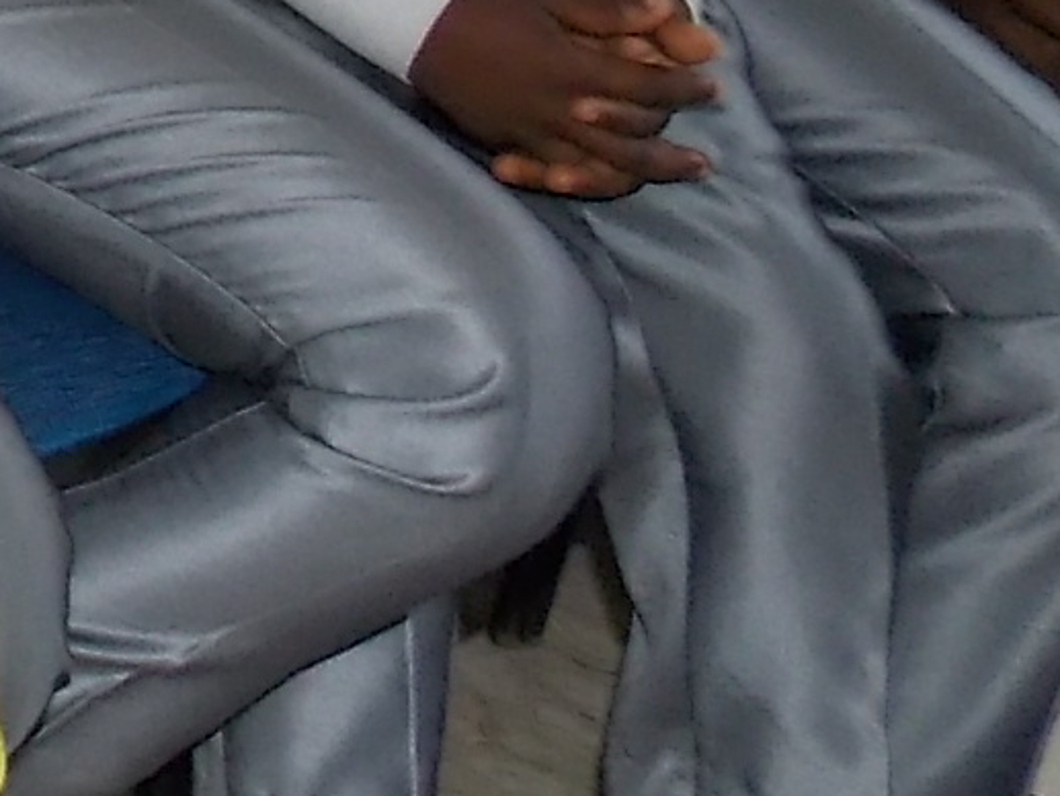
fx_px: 3094
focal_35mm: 101
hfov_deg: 15.0
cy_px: -710
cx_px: -1185
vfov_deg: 13.0
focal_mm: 4
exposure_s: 1/30
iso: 200
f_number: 3.1
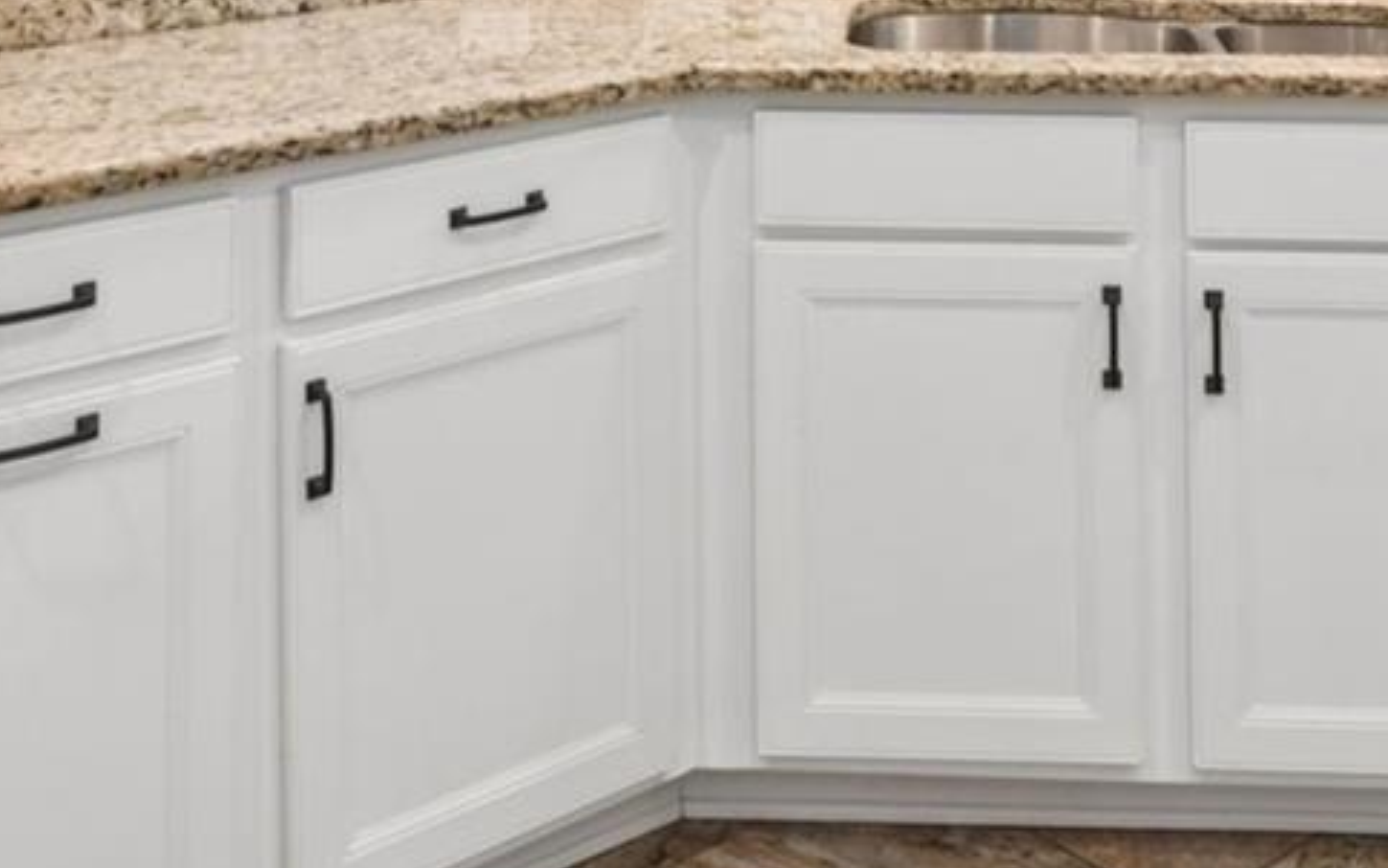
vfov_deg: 20.9
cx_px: 851
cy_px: -371
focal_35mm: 54
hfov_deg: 37.3
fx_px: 2043
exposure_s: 1/13
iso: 400
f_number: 8
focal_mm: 16
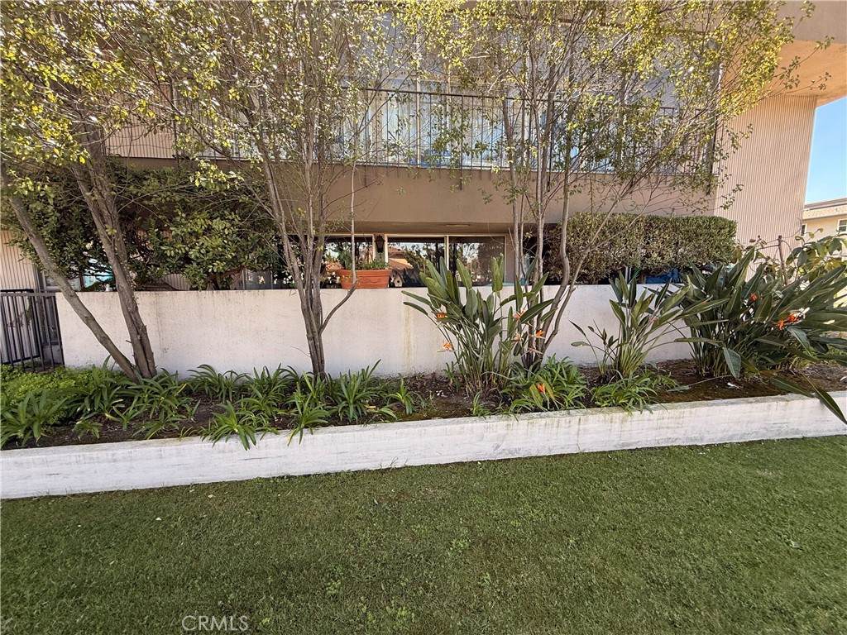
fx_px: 343
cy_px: 318
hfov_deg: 102.1
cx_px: 424
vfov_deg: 85.7
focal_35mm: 14
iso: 50
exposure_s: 1/150
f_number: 2.2
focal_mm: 2.22
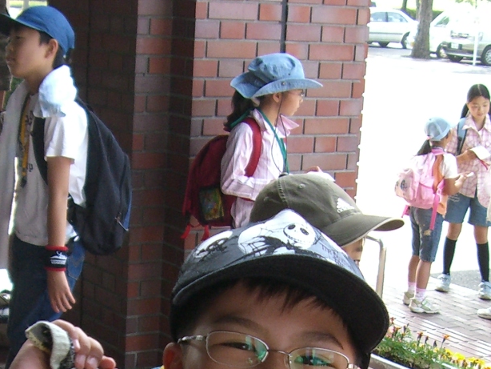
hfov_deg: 19.8
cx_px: 206
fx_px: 1405
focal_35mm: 99
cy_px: 467
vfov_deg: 14.4
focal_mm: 6.2
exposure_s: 1/200
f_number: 2.7
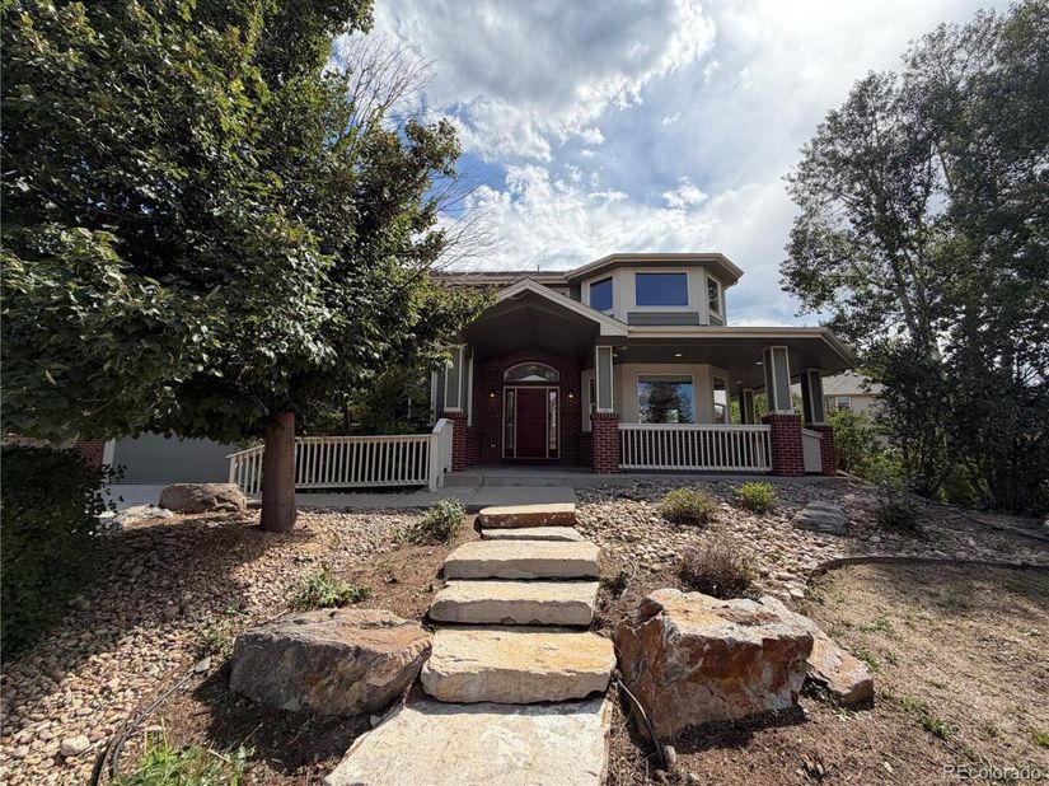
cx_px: 524
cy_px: 393
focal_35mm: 14
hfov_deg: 102.1
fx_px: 424
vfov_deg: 85.6
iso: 25
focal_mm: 2.22
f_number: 2.2
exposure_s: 1/901
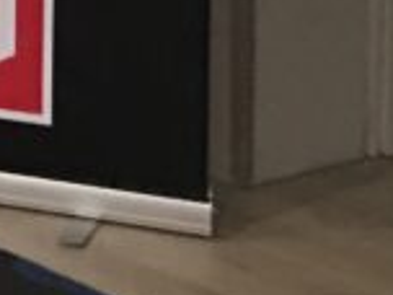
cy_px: -476
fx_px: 2225
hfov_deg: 8.7
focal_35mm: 196
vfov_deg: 7.0
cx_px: -690
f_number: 2.2
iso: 160
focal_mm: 4.15
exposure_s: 1/8
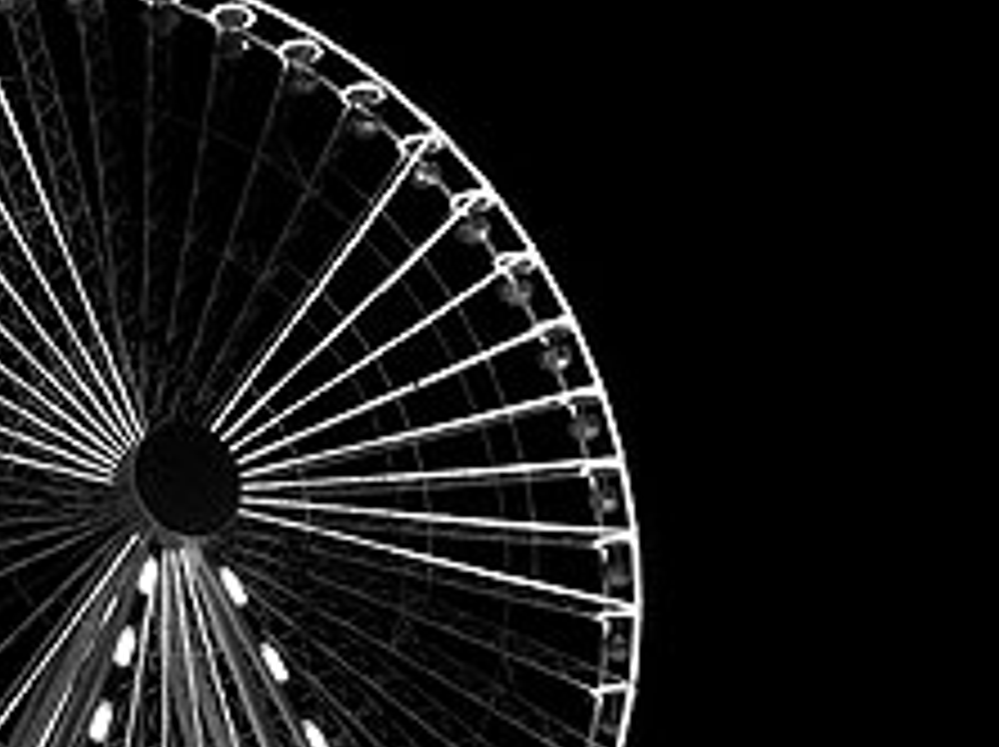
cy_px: 626
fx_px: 1931
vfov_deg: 21.5
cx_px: 284
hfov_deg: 28.7
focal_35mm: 67
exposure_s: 1/22.4
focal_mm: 5.8
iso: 400
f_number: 3.2
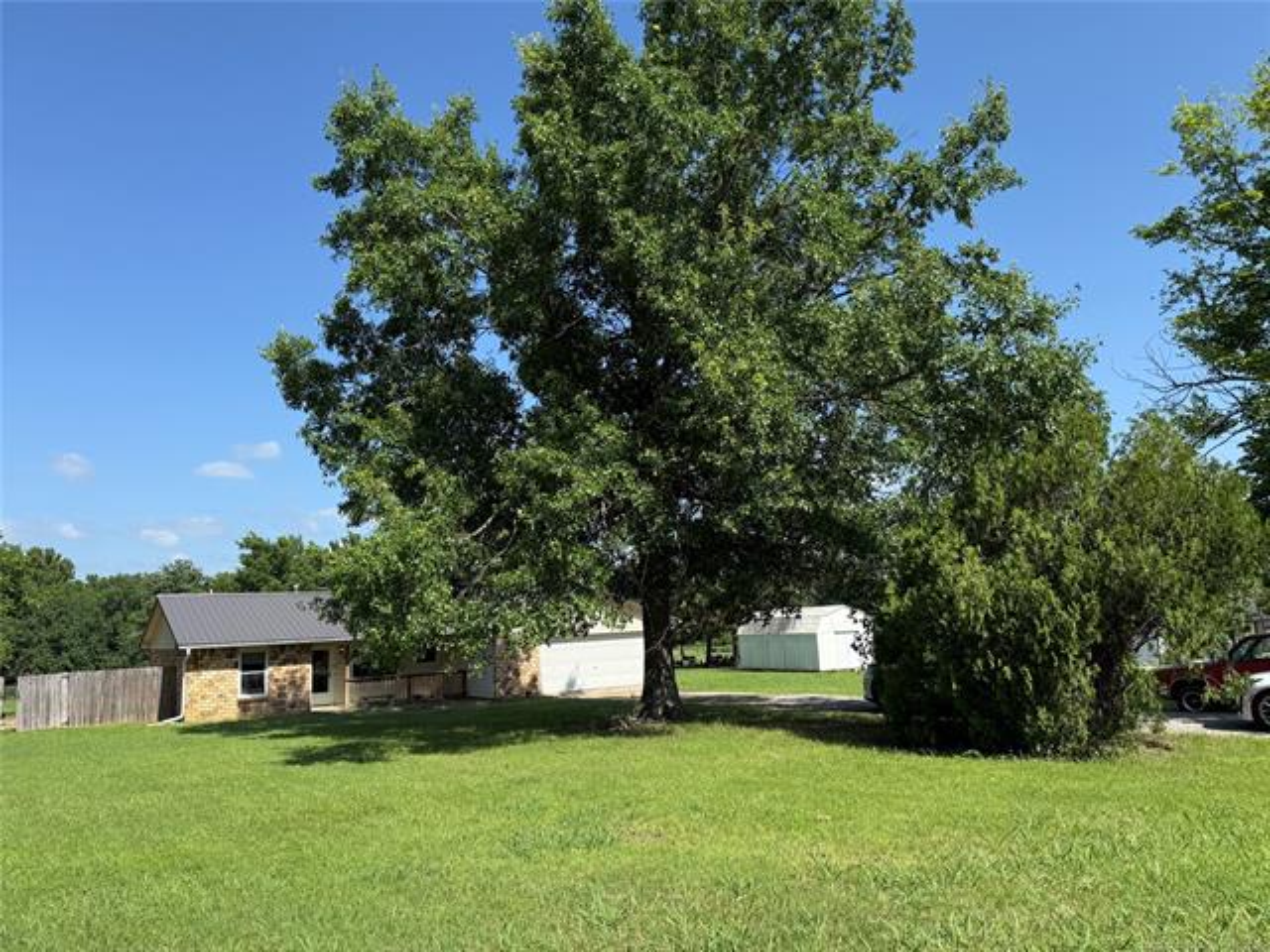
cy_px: 476
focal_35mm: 24
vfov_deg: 56.8
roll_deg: +3.2
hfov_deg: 71.6
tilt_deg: +9.8
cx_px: 635
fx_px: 881
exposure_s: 1/3425
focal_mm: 6.76
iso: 100
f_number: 1.78
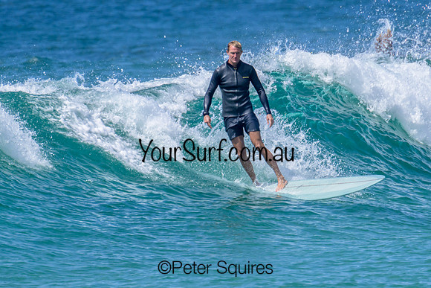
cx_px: 254
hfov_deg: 1.9
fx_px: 13014
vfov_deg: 1.3
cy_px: 113
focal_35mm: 1087
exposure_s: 1/2000
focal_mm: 800
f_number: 11
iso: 900
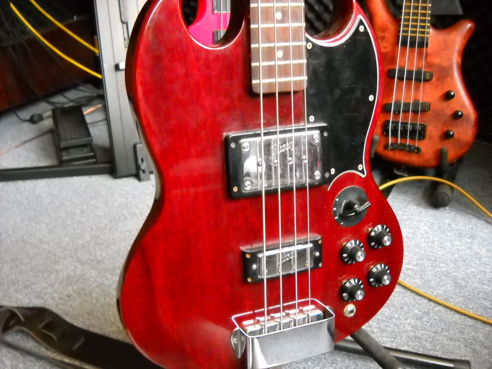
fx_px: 583
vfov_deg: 35.1
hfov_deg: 45.8
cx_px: 246
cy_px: 184
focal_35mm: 41
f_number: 3.1
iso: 800
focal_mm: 6.72
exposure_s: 1/8
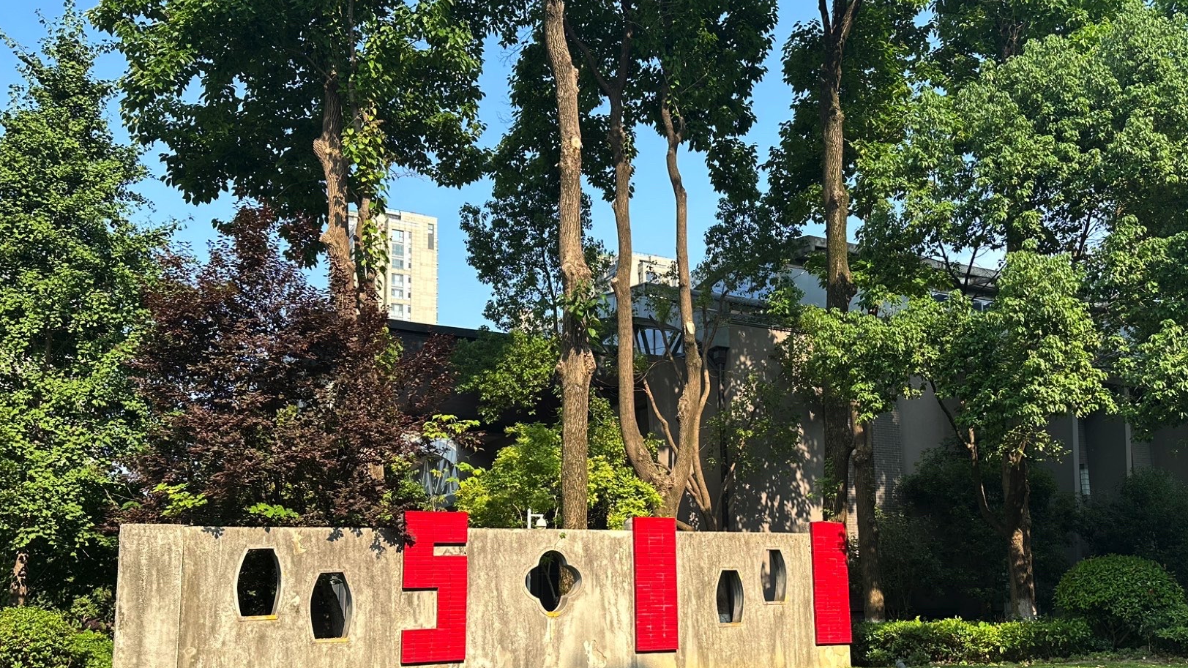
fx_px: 1040
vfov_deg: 35.4
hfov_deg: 59.4
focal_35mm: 33
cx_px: 650
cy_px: 424
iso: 80
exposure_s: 1/1495
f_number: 1.78
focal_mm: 6.86
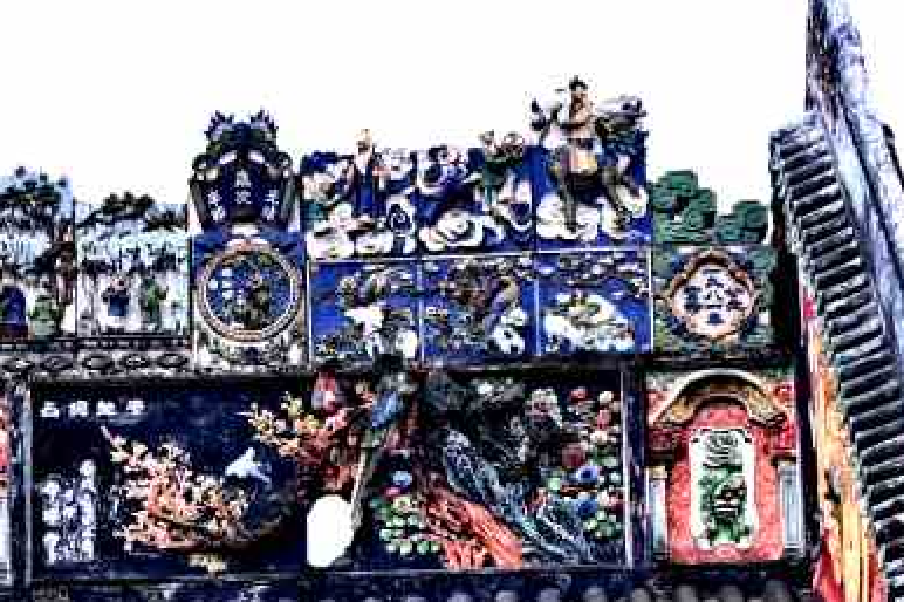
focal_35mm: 228
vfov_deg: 6.0
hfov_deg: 8.9
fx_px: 5723
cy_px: 792
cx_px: -246
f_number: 5.3
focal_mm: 44
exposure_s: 1/500
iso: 400
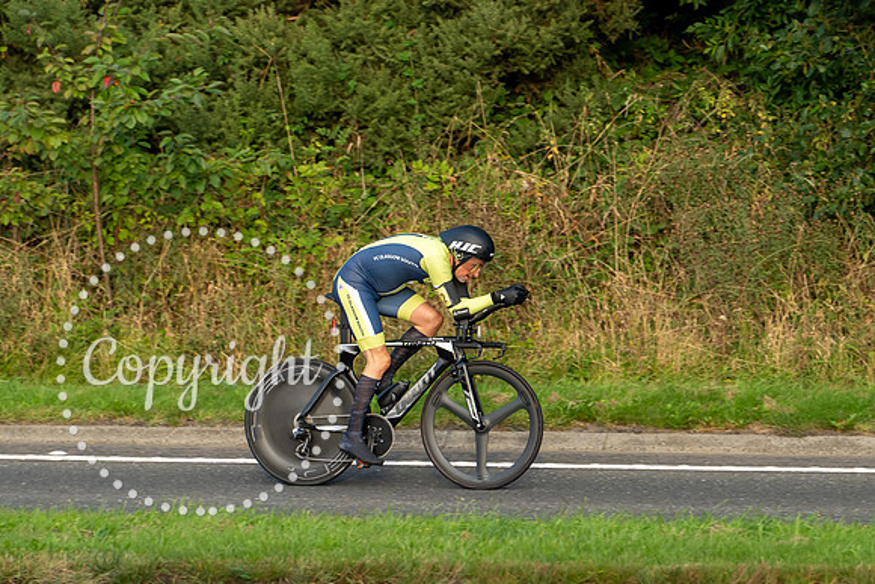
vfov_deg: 4.3
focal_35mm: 321
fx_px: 7799
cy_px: 217
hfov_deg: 6.4
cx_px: 490
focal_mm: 180
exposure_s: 1/1000
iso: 1000
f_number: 4
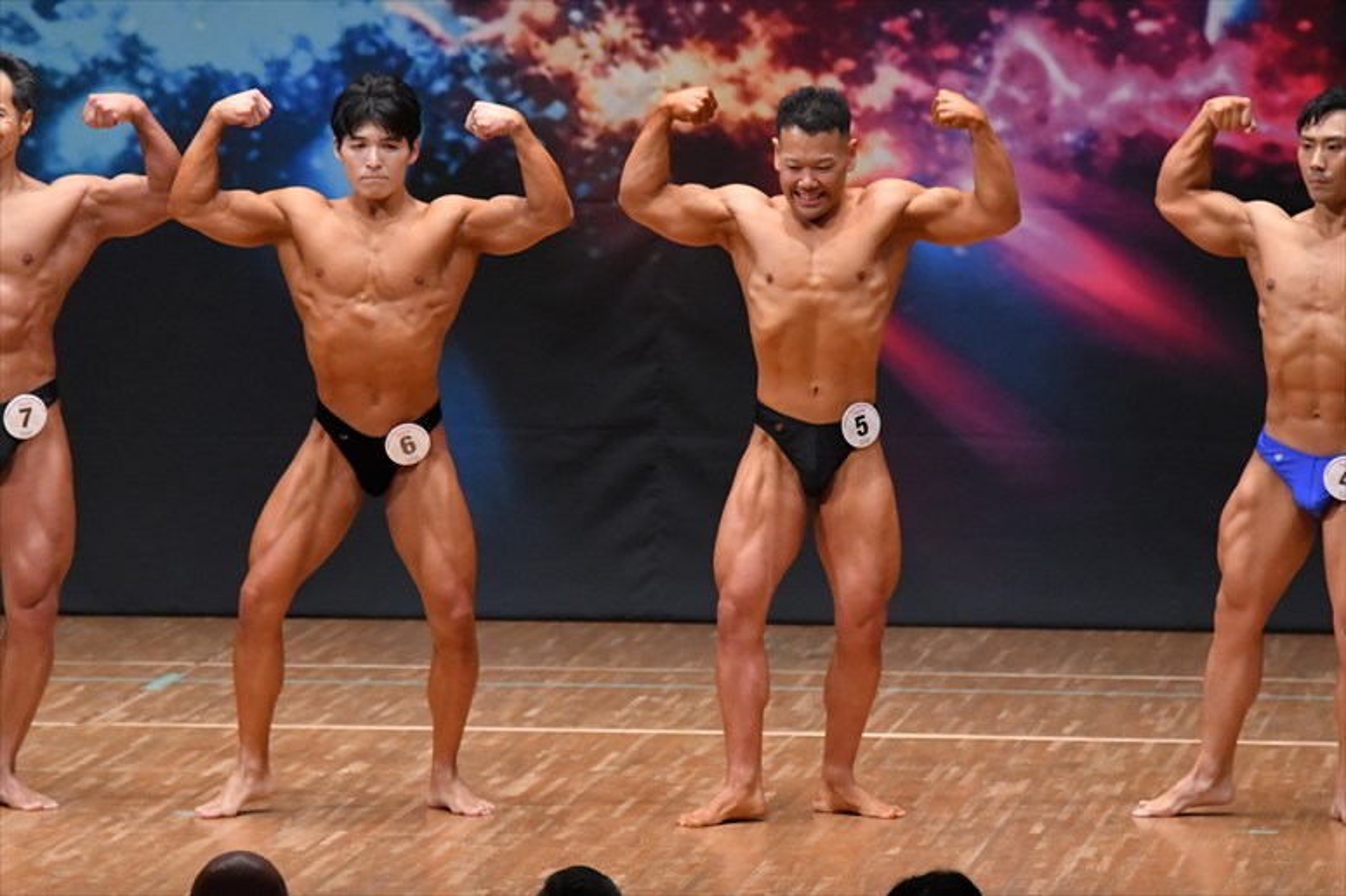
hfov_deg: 7.2
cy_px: 448
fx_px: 10651
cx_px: 673
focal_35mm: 285
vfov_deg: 4.8
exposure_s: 1/400
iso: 6400
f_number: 5.6
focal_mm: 190
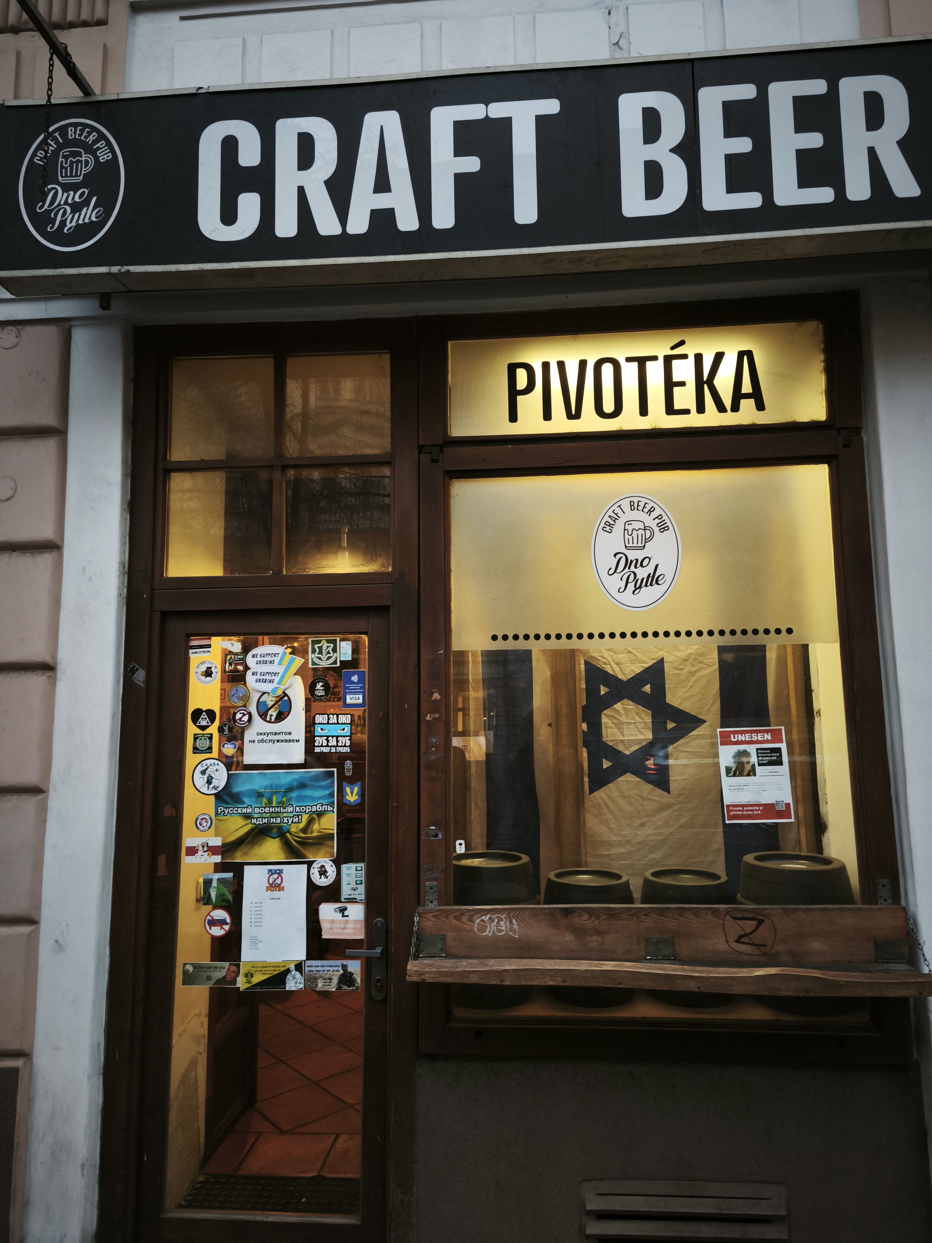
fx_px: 826
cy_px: 622
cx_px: 466
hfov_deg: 58.9
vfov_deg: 73.9
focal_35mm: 23
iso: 320
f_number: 1.7
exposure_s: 1/50
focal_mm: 5.35
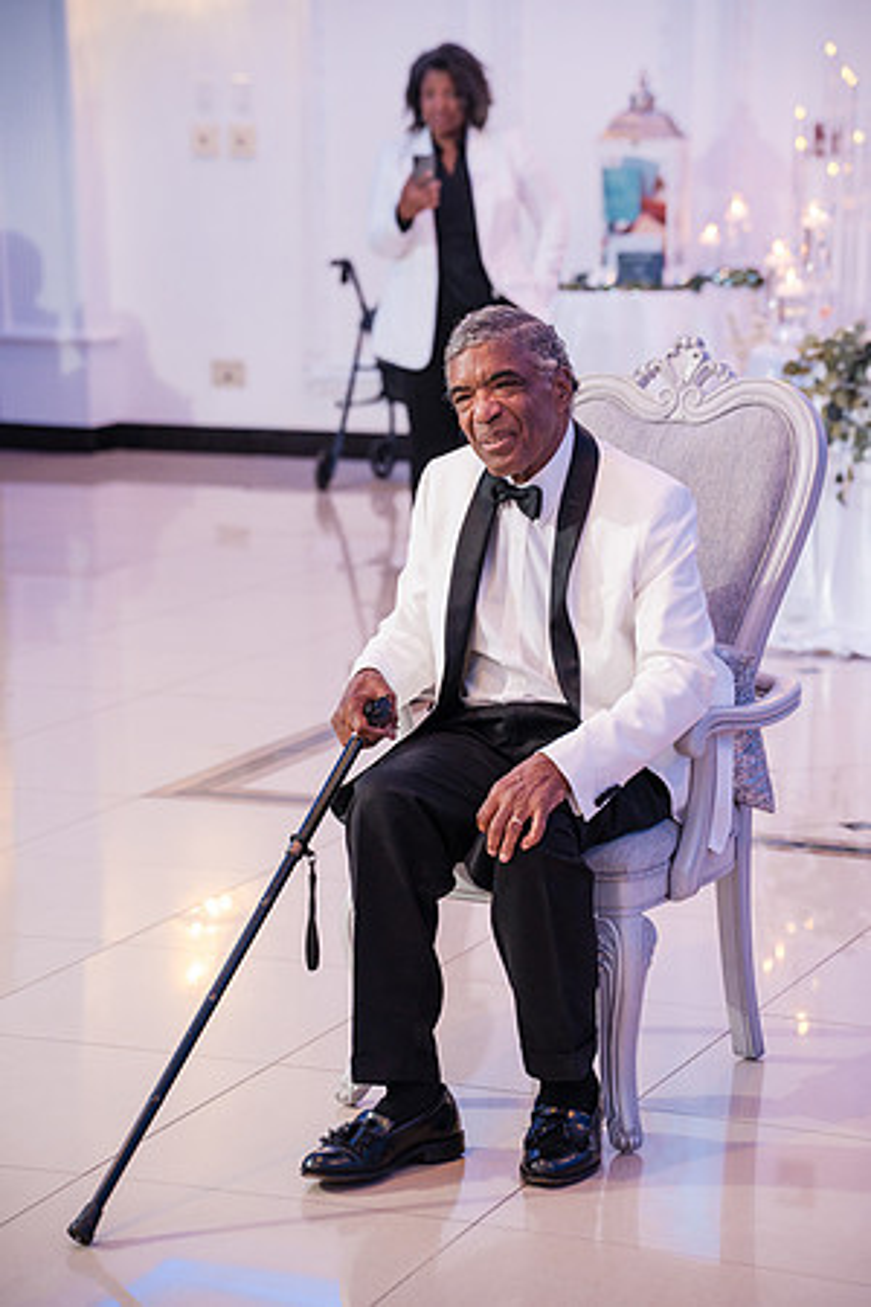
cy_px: 654
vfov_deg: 20.8
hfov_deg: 14.0
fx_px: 3556
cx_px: 436
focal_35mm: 98
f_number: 4
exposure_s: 1/250
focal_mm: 98
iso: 2500
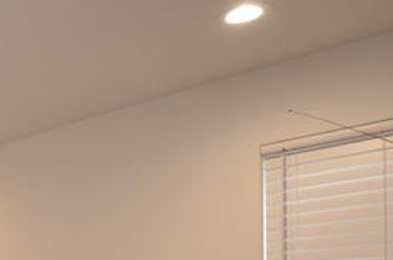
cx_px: -264
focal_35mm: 57
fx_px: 621
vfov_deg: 21.0
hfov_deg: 23.6
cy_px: 356
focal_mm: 10
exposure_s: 1/60
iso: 800
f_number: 3.5
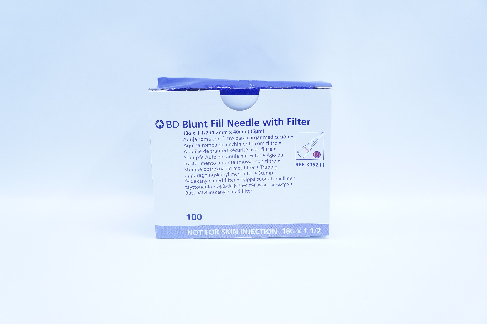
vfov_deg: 41.6
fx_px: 426
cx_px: 244
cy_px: 162
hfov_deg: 59.5
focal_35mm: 32
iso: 800
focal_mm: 21
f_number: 5
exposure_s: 1/160
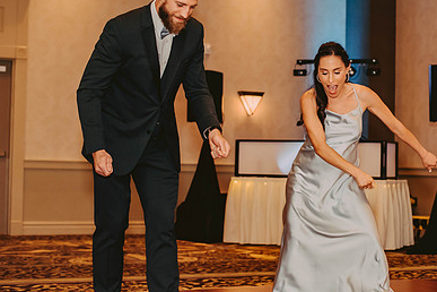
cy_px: 132
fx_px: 910
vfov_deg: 18.2
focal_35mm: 75
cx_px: 312
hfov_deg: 26.7
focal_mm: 50
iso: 800
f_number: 2.5
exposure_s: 1/125
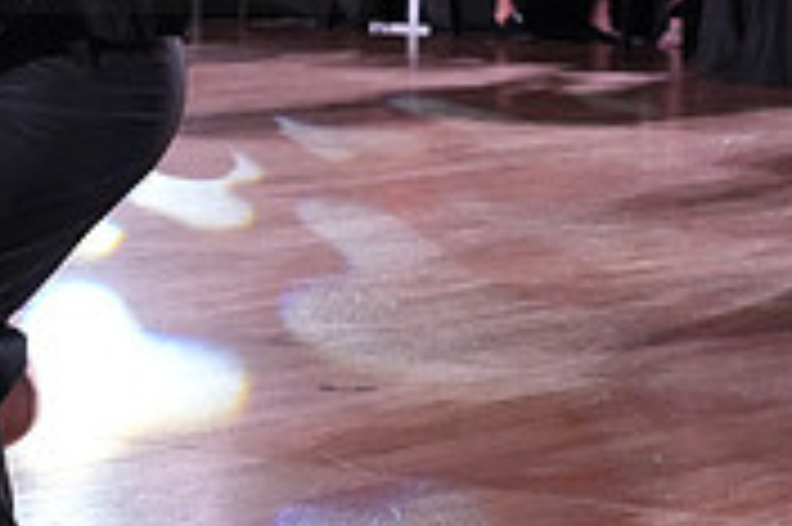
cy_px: -106
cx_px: -112
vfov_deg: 6.8
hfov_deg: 10.1
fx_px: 4418
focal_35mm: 201
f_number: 5.6
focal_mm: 61
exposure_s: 1/320
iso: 5000
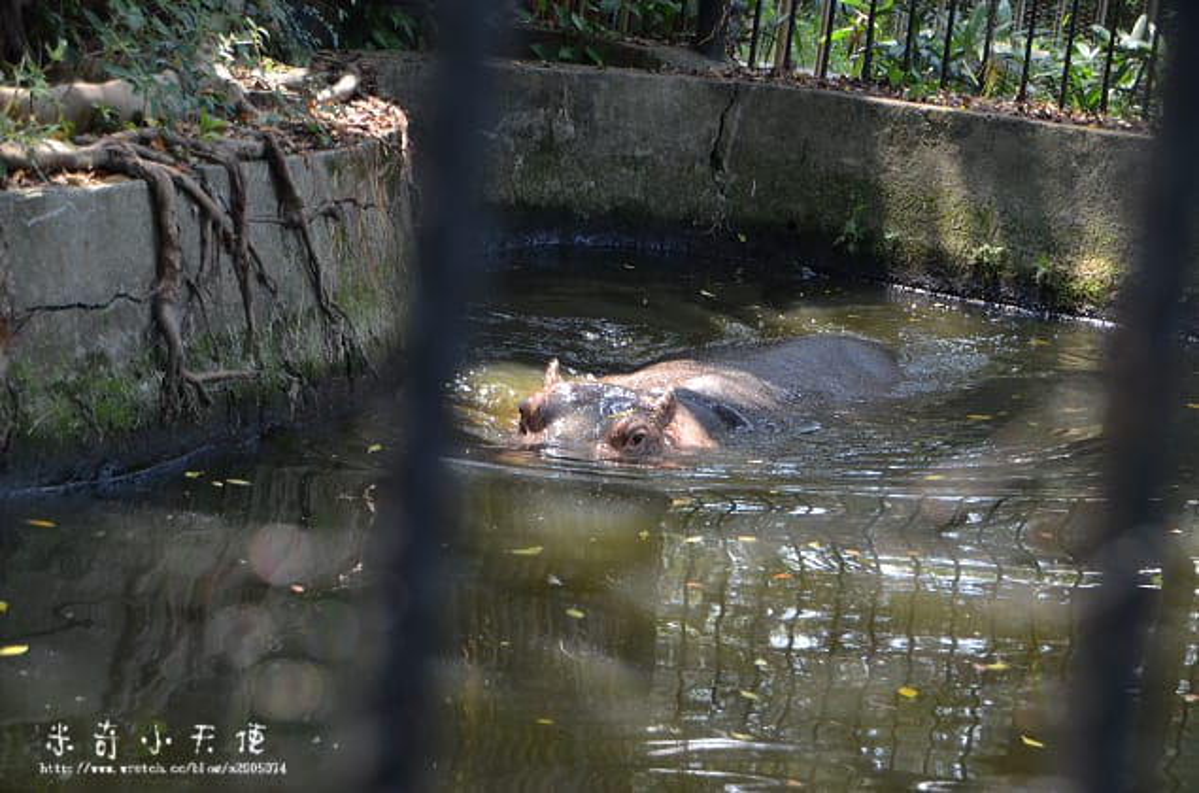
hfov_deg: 17.5
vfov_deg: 11.6
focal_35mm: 117
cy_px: 396
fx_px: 3887
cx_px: 600
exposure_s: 1/200
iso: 800
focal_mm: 78
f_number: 5.3
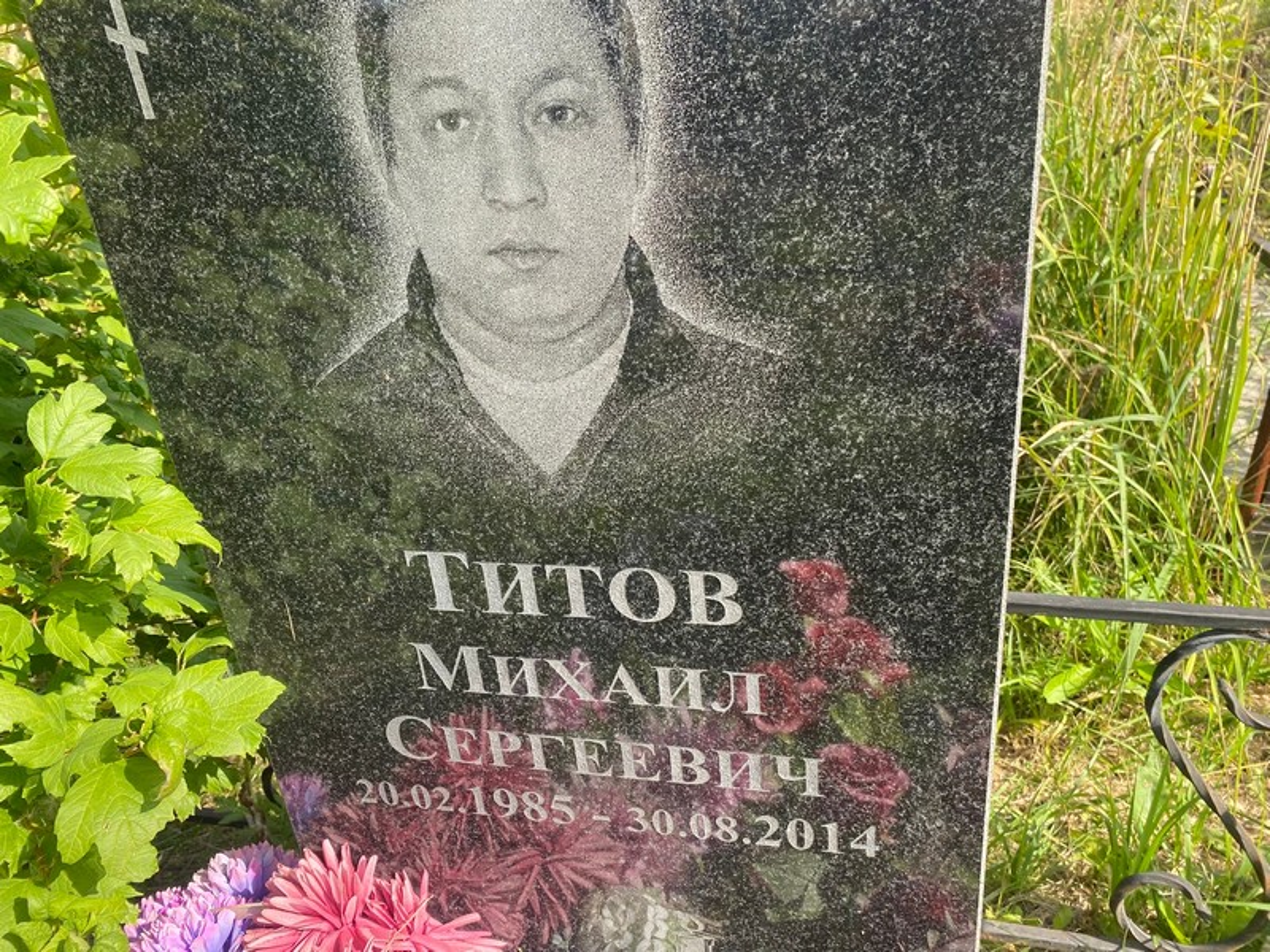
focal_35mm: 26
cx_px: 635
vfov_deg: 53.1
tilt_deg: -29.3
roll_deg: +3.5
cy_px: 476
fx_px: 954
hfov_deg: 67.3
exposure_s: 1/877
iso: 32
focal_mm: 4.25
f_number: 1.8
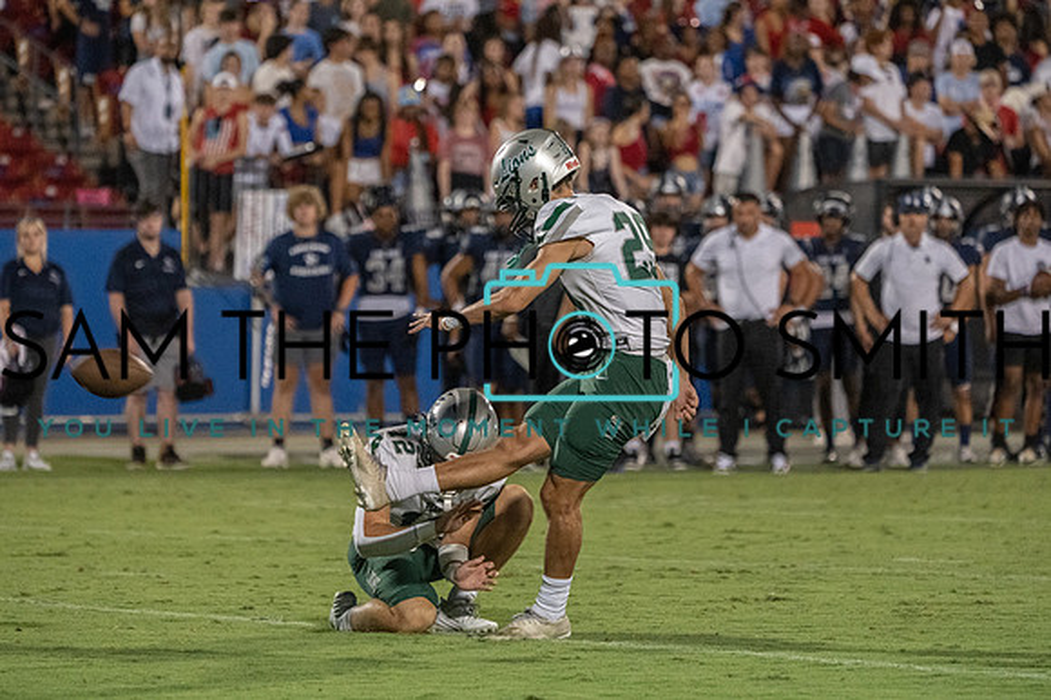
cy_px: 343
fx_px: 9233
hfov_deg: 6.5
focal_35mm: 316
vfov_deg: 4.3
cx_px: 535
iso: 10000
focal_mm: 300
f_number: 5.6
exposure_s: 1/1000
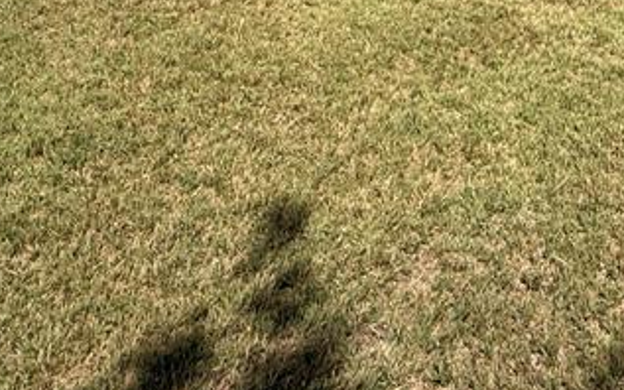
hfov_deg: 40.1
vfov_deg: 19.9
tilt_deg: +0.7
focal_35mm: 48
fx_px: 816
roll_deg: +2.3
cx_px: 504
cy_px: -307
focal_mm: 2.22
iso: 50
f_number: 2.2
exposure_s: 1/3663
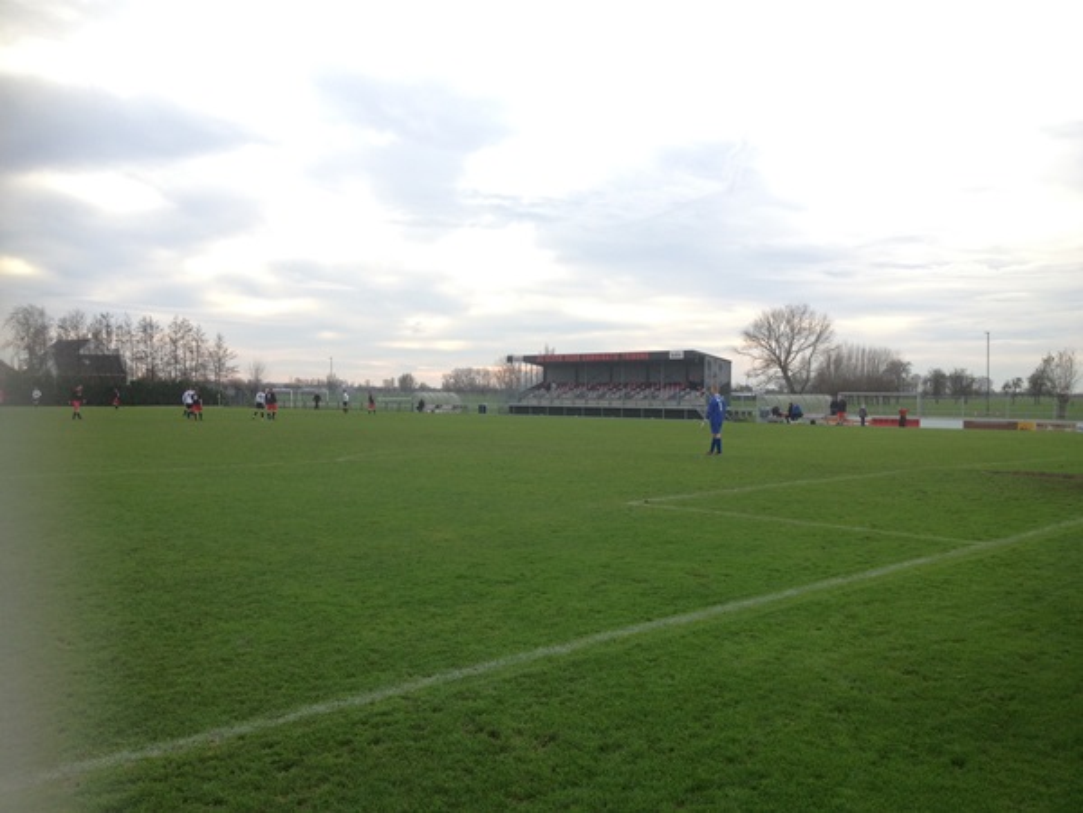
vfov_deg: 40.7
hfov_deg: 52.6
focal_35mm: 35
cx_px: 542
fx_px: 1095
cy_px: 406
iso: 50
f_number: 2.4
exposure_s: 1/272
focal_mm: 4.28
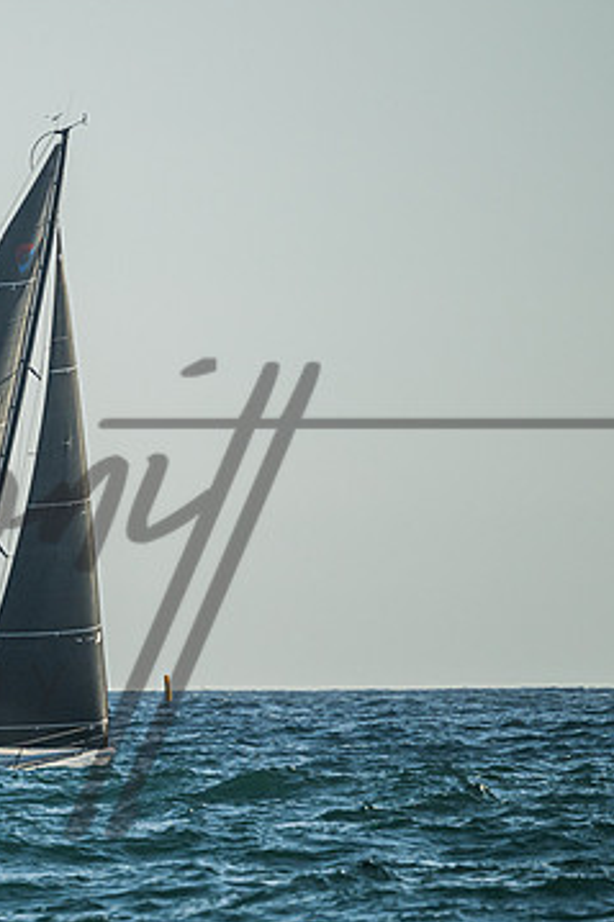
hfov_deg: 1.6
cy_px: 398
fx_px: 22431
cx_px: -98
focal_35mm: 876
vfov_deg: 2.4
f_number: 5.6
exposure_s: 1/5000
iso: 400
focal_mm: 400
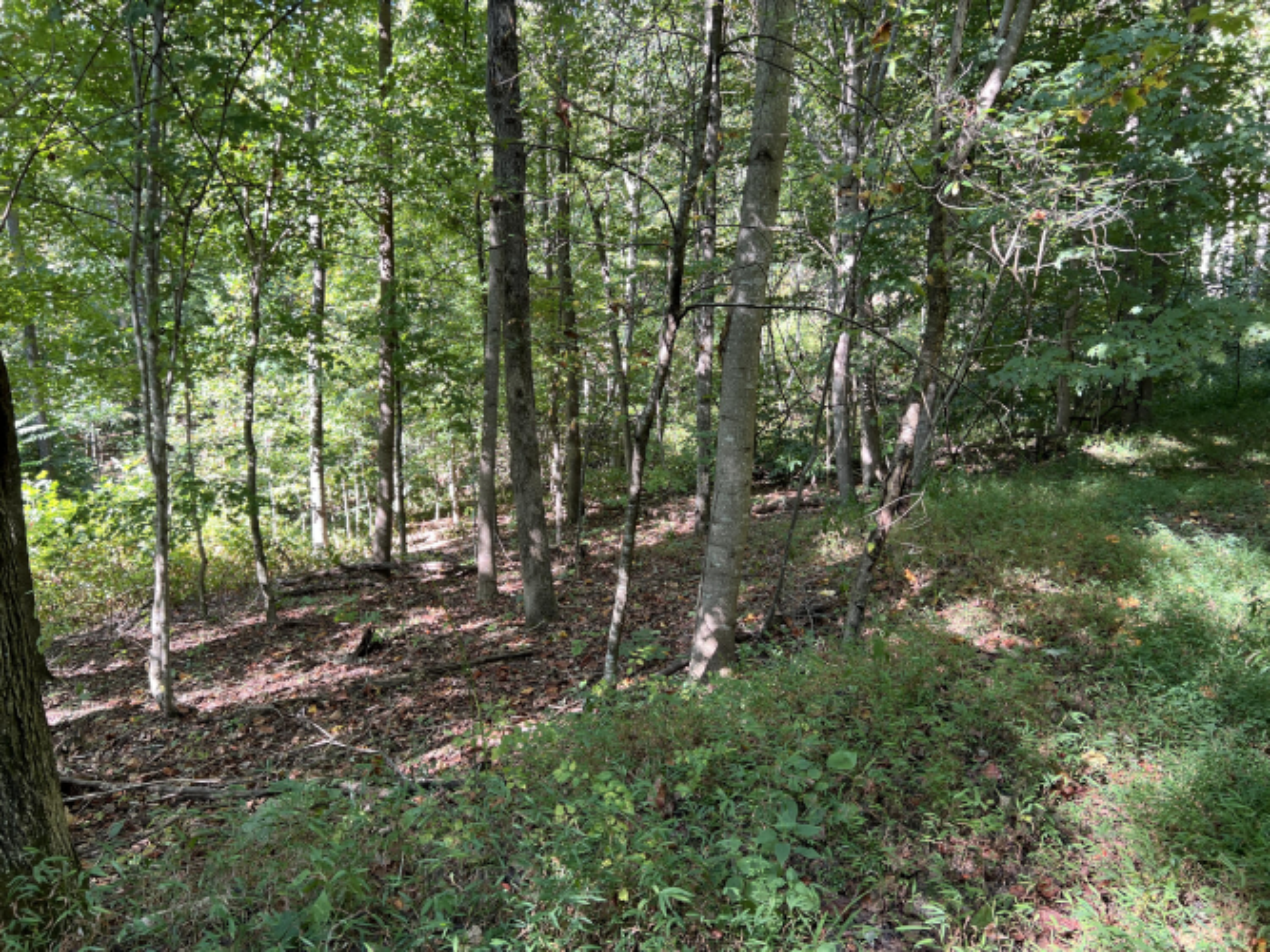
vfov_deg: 53.0
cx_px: 635
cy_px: 476
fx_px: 954
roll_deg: +0.0
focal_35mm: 26
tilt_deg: -8.6
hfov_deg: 67.3
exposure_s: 1/121
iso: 50
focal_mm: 5.7
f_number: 1.5
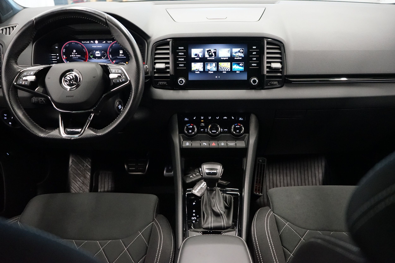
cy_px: 132
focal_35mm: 33
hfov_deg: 57.2
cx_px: 198
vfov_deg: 40.0
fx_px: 362
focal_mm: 33
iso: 6400
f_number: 4
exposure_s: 1/100
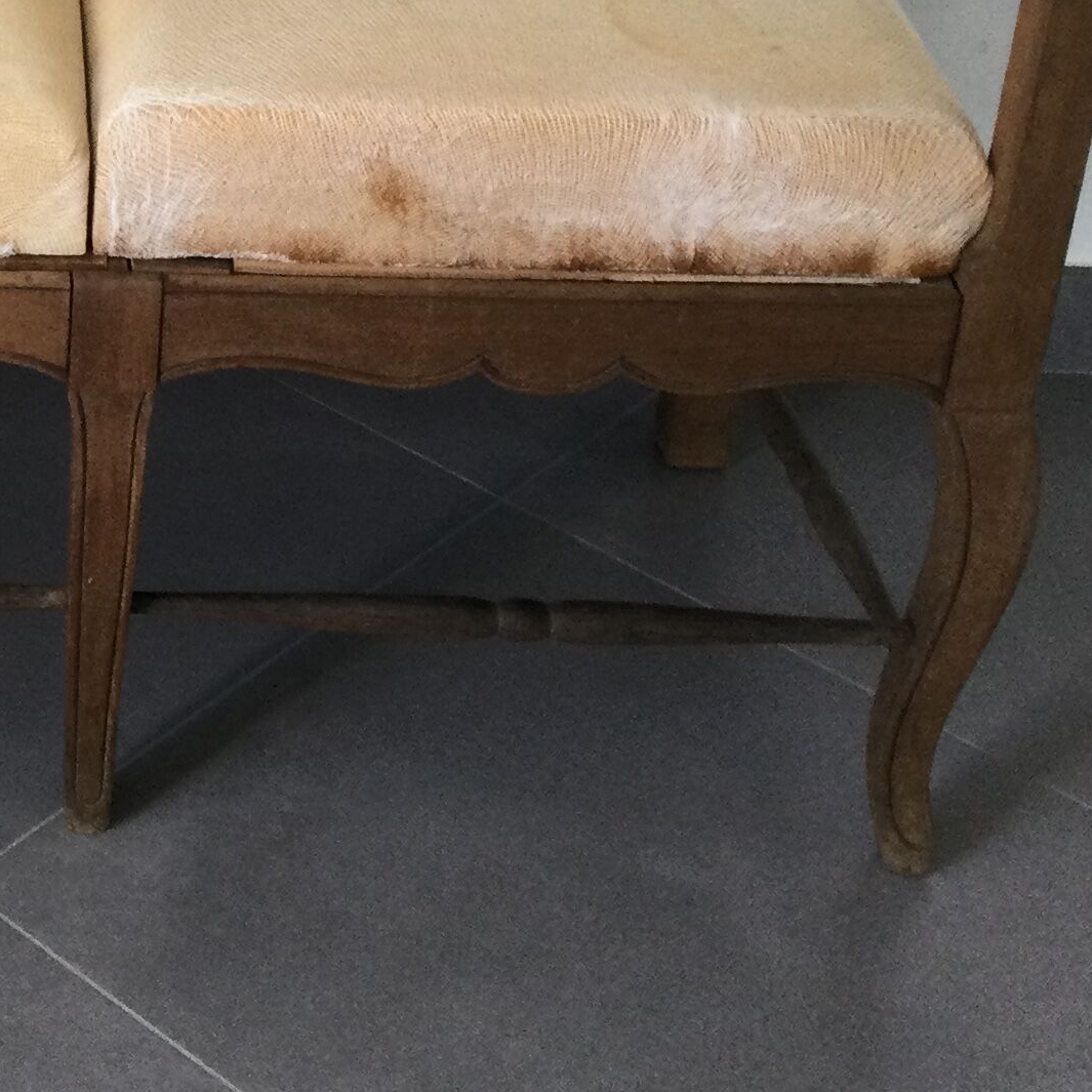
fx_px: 2998
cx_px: -297
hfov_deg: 19.2
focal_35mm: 84
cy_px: -96
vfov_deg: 19.8
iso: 50
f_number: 2.4
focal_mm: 3.3
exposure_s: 1/33
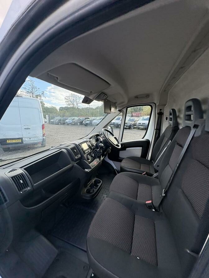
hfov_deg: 85.7
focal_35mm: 14
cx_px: 104
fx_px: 113
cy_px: 139
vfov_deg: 102.1
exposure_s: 1/218
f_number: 2.2
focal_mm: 2.22
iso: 64
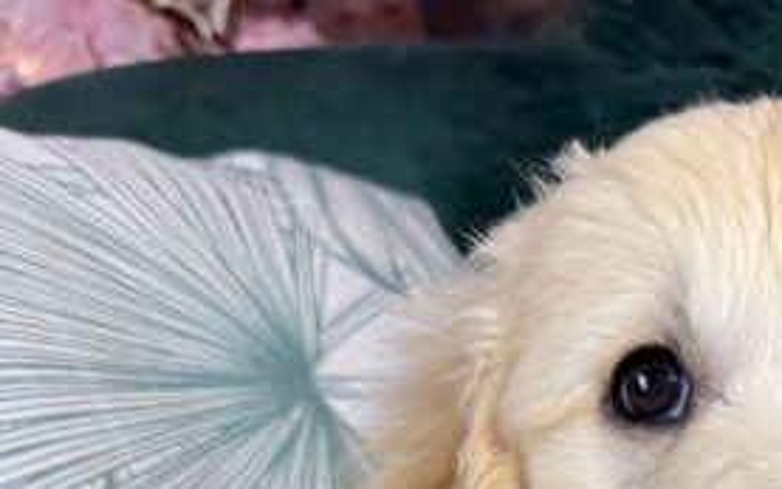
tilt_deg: -10.4
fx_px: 2003
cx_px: 1129
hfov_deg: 19.6
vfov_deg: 12.0
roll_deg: +1.3
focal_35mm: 94
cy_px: 1040
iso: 100
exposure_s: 1/120
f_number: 1.78
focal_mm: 6.76
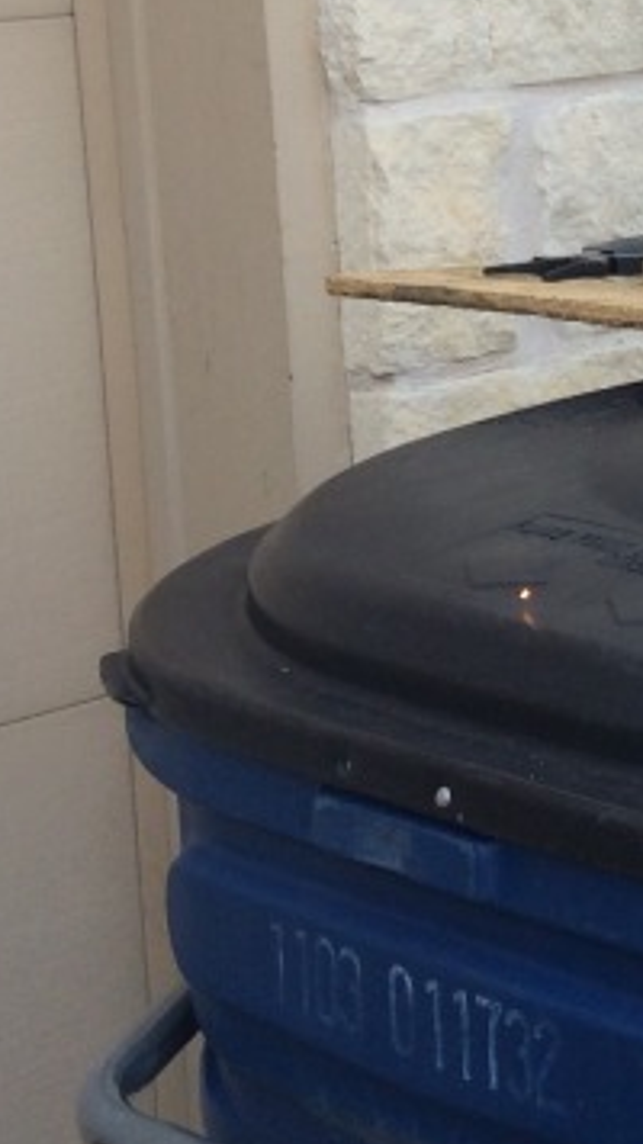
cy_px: 116
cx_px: 1270
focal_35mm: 91
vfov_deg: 22.8
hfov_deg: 11.9
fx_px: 2761
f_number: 2.2
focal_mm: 4.15
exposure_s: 1/316
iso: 32
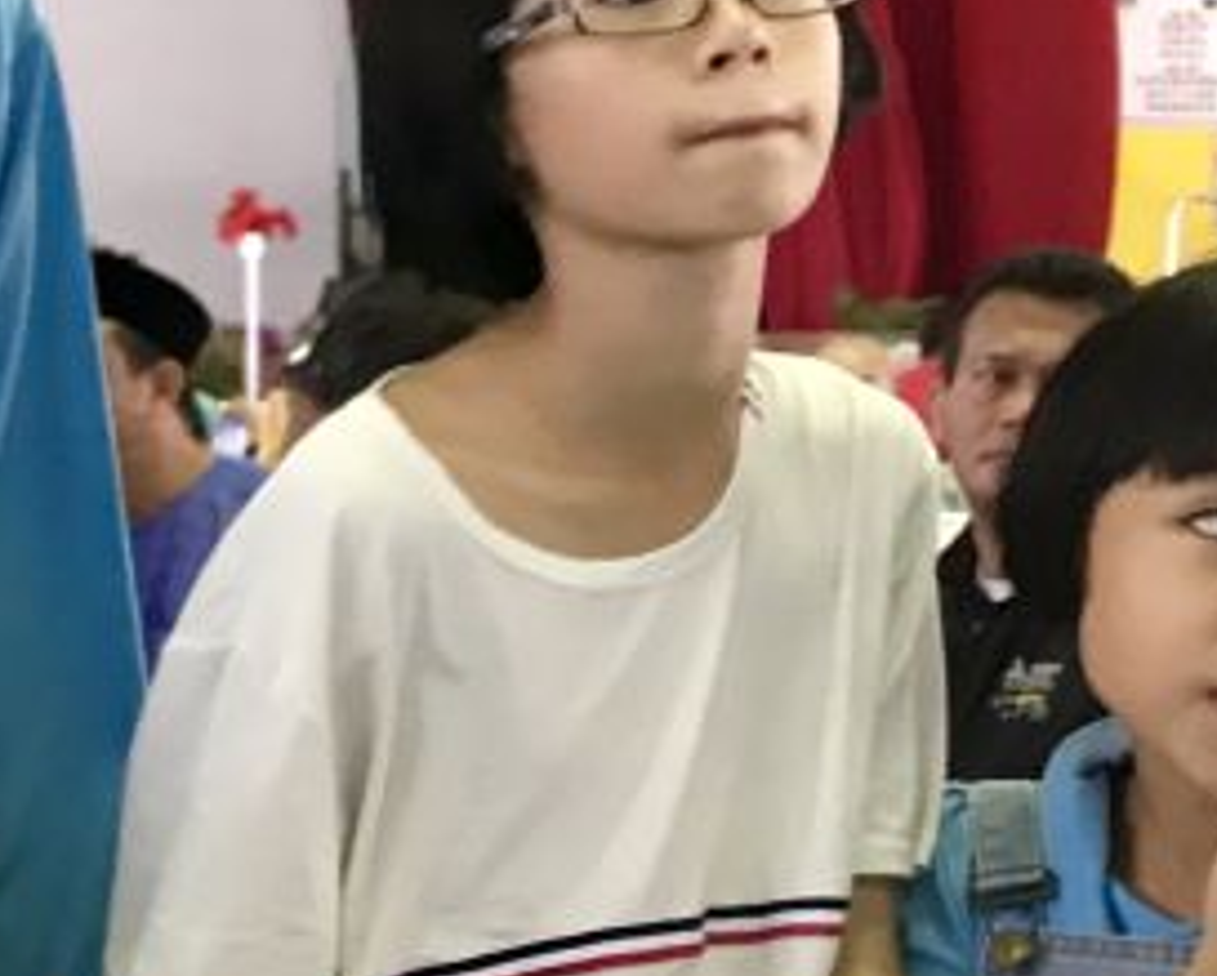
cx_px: -593
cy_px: 504
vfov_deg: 15.4
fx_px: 3606
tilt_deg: -1.9
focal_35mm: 100
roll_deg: +0.4
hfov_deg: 17.3
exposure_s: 1/17
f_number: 1.8
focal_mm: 3.99
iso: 80
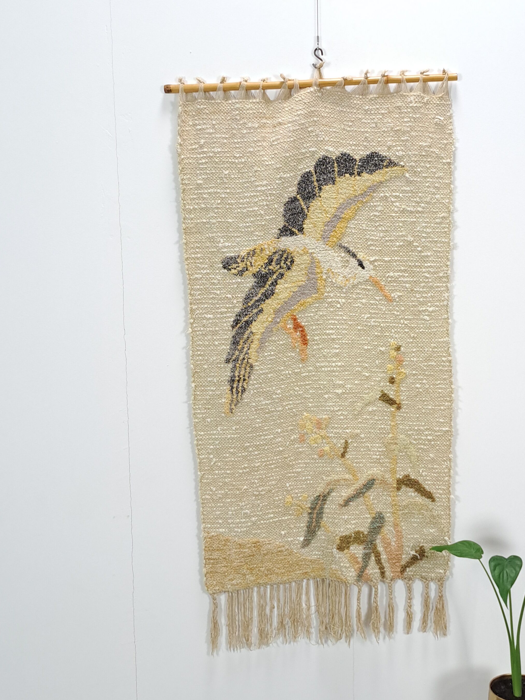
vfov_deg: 45.8
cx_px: 350
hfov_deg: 34.8
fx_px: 829
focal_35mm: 41
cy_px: 352
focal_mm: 5.23
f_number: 1.8
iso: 250
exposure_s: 1/50
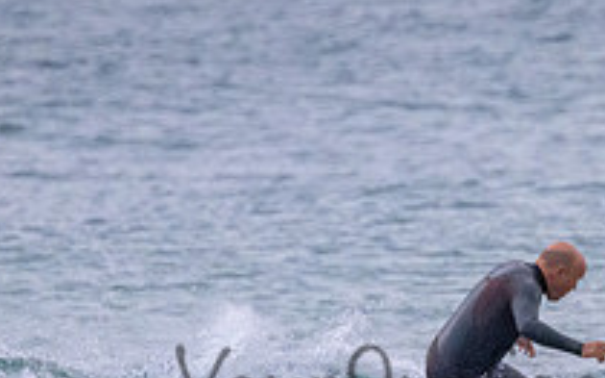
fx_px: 37112
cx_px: 472
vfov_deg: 0.6
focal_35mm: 2252
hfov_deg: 0.9
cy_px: 365
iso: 7200
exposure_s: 1/640
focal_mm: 800
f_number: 11
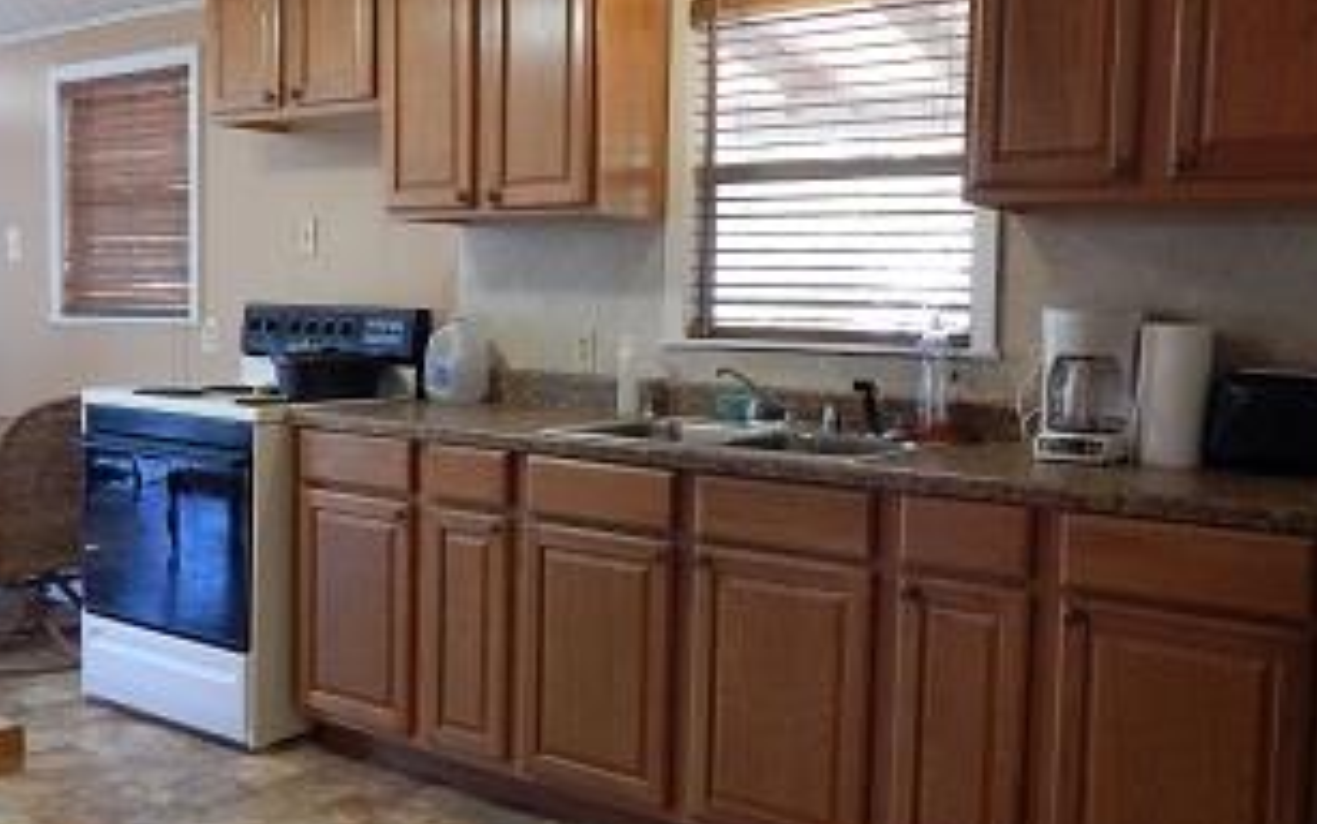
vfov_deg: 34.5
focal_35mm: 37
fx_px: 1328
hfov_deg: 52.7
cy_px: 403
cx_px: 652
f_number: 3
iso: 280
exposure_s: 1/30
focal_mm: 4
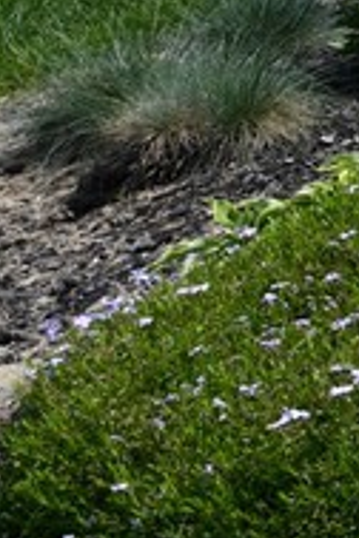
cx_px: 1524
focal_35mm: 92
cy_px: -273
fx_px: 1376
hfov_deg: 7.7
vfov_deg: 19.3
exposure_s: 1/250
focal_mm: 16
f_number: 8
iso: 100
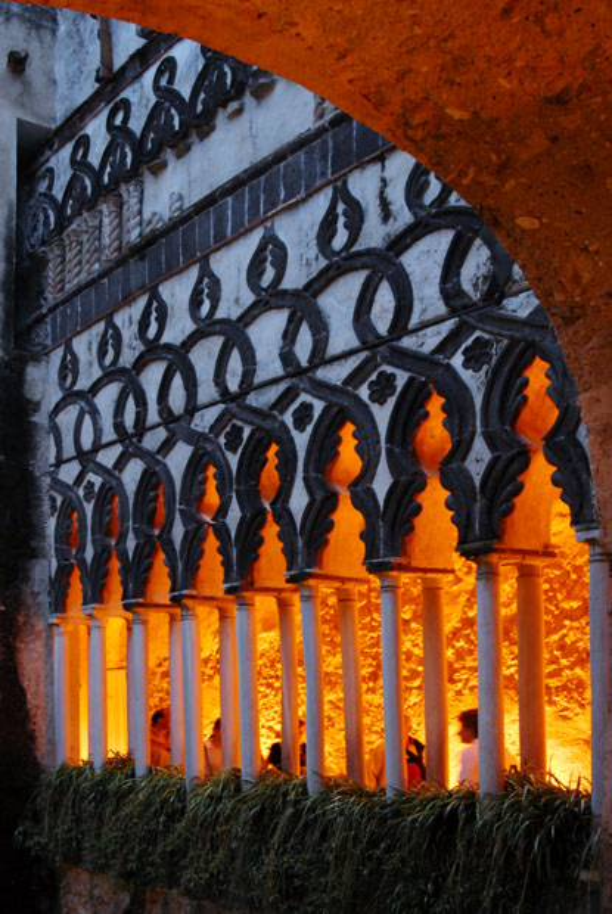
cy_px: 457
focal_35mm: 33
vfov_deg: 57.2
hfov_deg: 40.1
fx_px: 839
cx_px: 306
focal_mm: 22
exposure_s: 1/10
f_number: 3.8
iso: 400
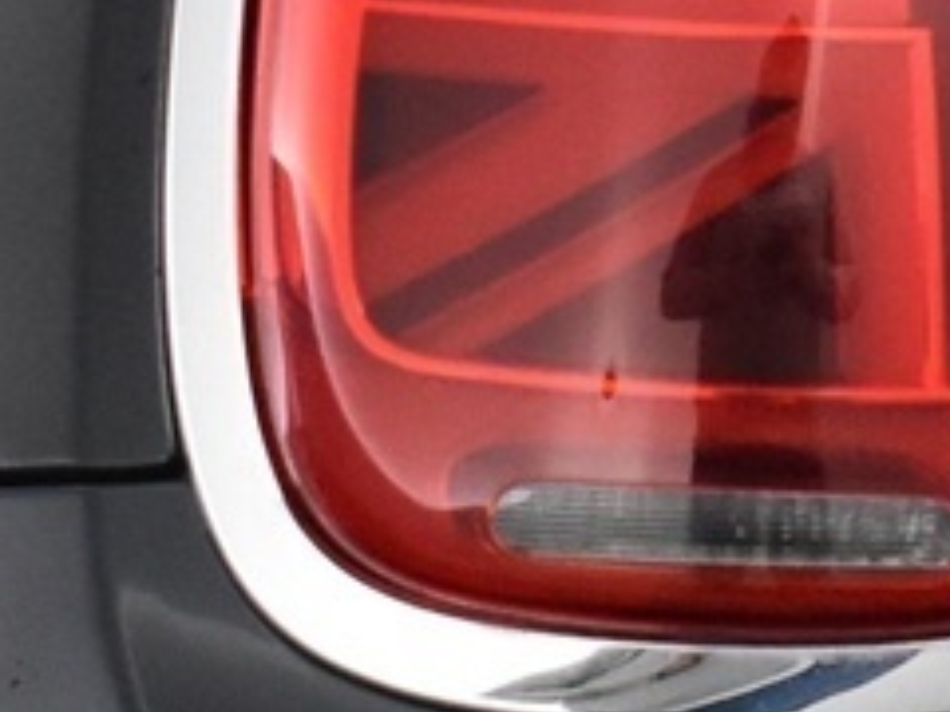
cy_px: -47
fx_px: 8267
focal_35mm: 301
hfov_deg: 6.3
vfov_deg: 4.9
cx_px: 2080
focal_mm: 31
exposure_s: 1/125
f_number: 5.6
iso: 3200
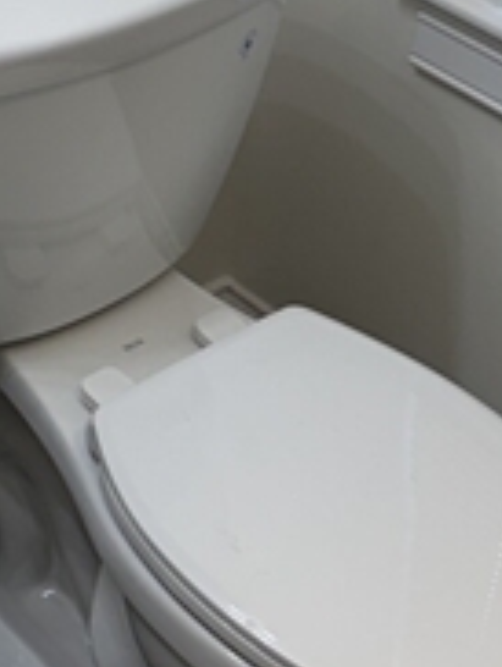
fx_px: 1948
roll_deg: -2.1
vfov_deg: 17.8
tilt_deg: -22.9
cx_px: -249
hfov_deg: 13.8
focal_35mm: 101
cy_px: -268
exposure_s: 1/141
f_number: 1.78
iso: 64
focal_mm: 6.86
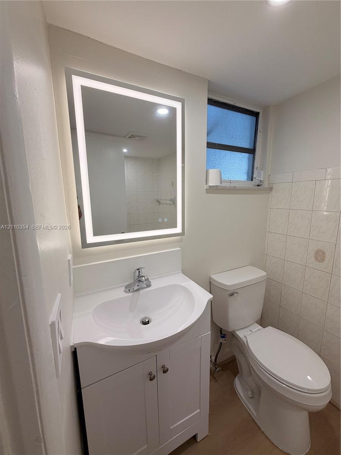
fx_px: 184
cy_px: 228
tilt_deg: -8.8
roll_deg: +0.5
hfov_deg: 85.7
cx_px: 170
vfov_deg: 102.1
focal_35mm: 14
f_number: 2.2
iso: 80
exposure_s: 1/121
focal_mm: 2.22
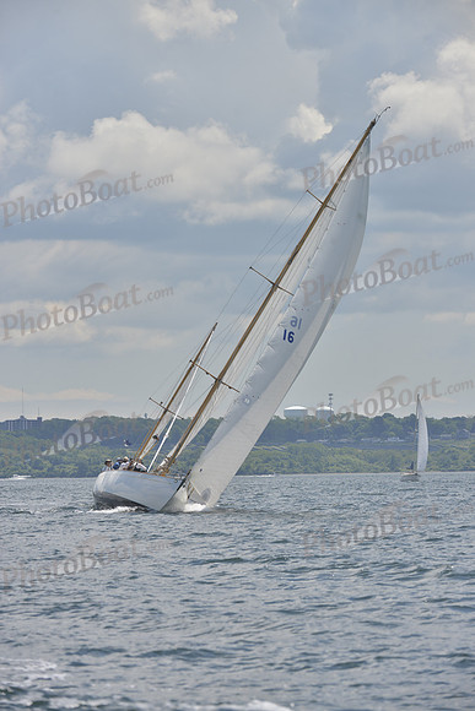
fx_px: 3956
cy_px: 356
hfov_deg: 6.9
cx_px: 238
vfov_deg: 10.3
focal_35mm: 200
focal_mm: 200
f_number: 9
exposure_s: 1/1000
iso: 280
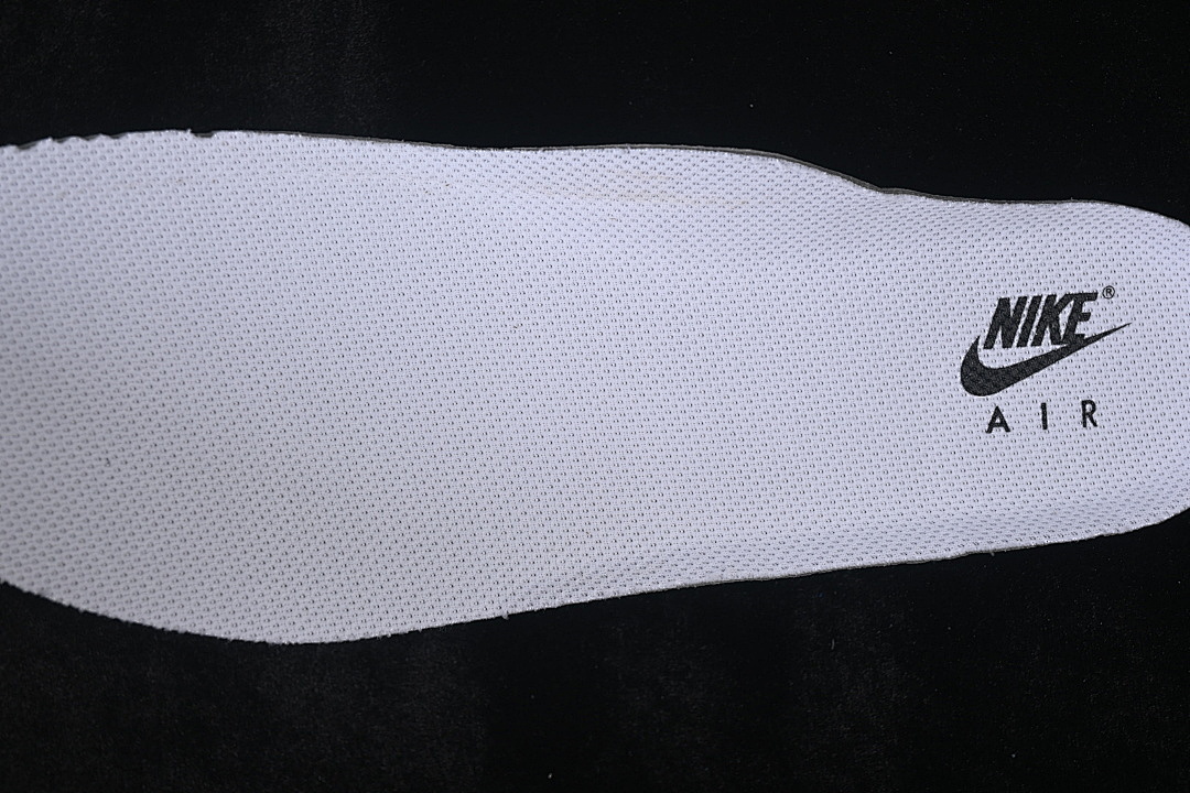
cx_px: 595
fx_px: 2479
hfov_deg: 27.0
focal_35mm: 75
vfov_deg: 18.2
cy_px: 396
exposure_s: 1/80
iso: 160
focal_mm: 50
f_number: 7.1
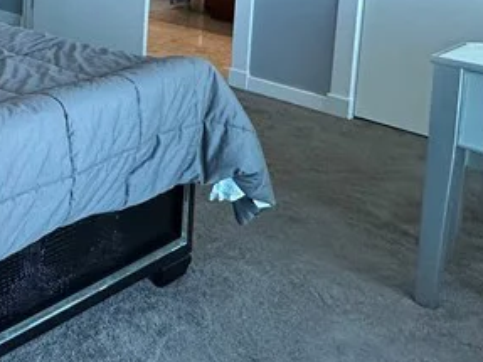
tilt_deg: -6.8
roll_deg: +0.1
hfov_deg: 29.1
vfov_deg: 26.0
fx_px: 697
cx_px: -180
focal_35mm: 50
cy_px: -71
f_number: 2.2
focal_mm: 2.22
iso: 200
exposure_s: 1/120
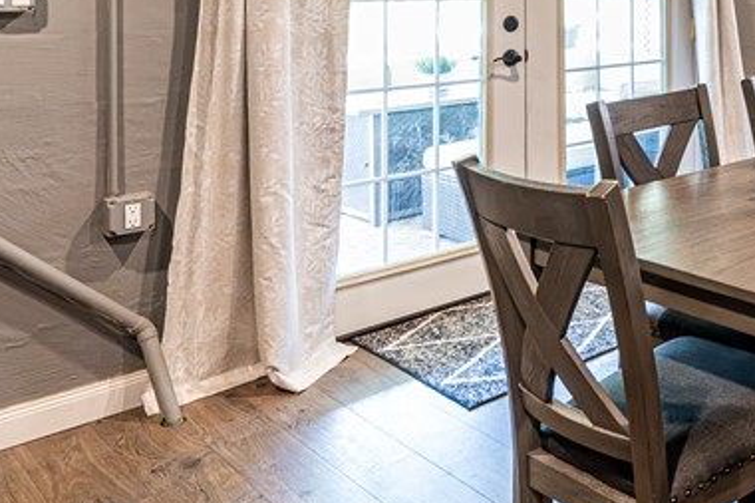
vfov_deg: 30.4
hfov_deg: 37.6
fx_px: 838
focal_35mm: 40
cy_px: -27
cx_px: 889
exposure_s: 1/25
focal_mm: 14
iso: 3200
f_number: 8
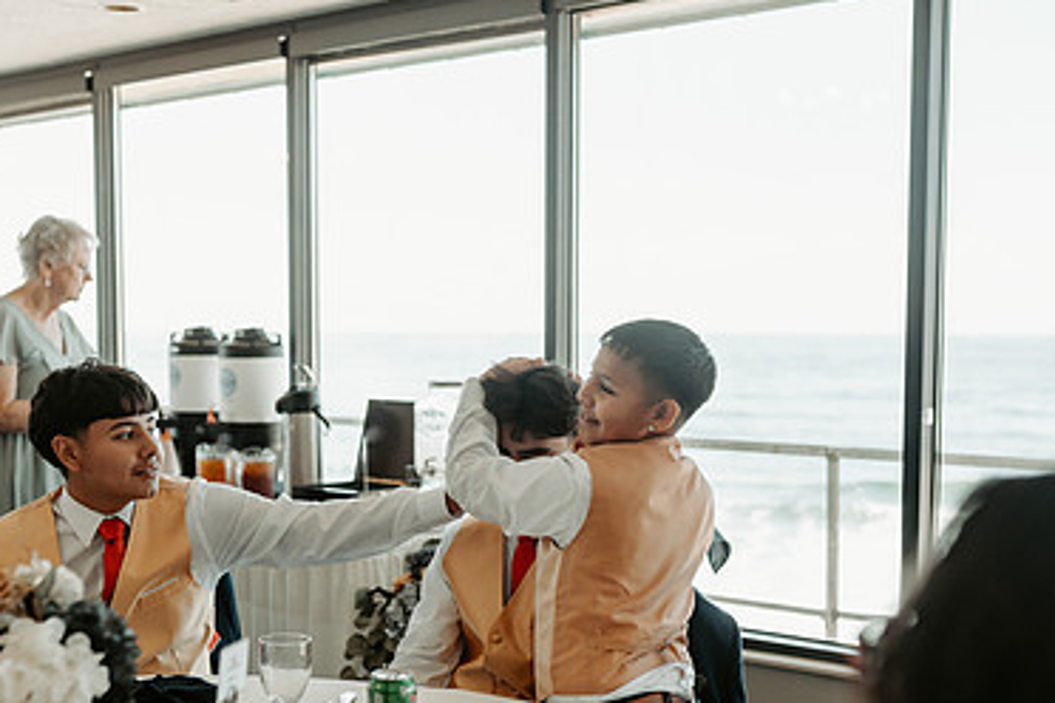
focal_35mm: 55
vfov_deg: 24.5
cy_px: 449
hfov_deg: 36.2
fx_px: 1612
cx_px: 485
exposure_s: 1/400
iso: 320
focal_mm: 35
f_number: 2.2
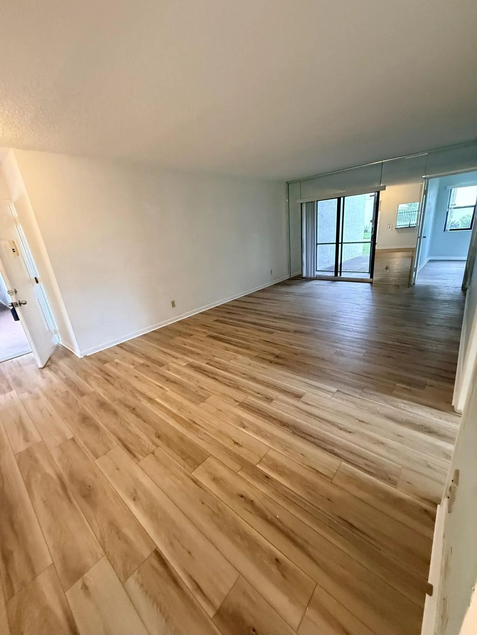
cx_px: 238
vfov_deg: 102.1
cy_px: 318
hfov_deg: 85.7
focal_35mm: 14
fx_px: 257
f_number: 2.2
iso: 800
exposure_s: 1/60
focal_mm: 2.22
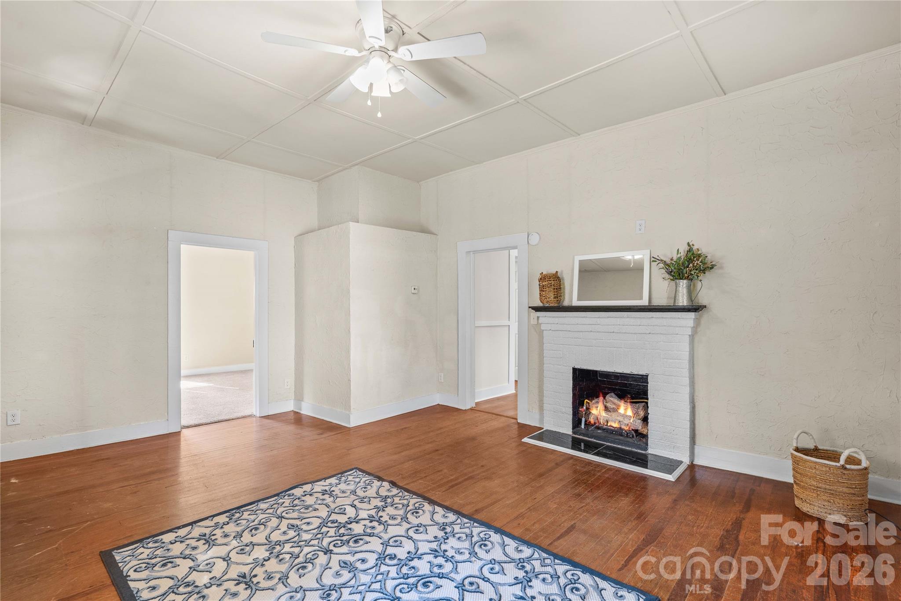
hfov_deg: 96.7
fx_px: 400
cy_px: 300
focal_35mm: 16
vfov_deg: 73.7
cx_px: 450
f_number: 8
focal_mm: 16
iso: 100
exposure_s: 1/1.25
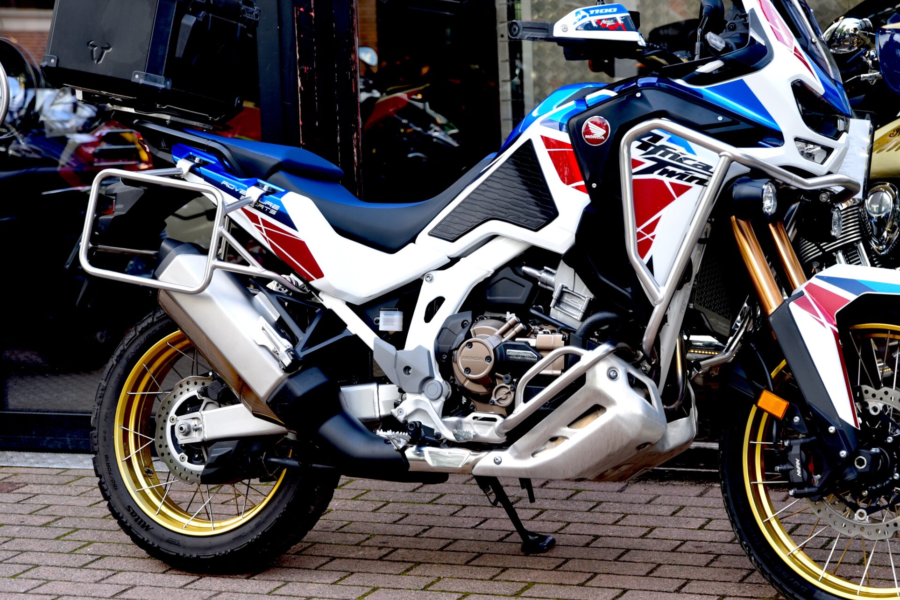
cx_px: 531
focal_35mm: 93
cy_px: 260
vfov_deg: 14.7
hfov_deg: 21.9
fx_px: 2326
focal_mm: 70
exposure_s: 1/60
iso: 100
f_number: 4
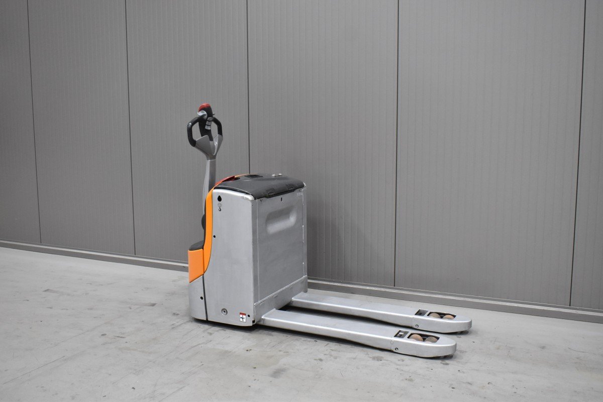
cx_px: 302
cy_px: 201
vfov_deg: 36.9
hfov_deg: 53.1
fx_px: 603
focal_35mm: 36
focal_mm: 24
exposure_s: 1/60
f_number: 4.5
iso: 1600
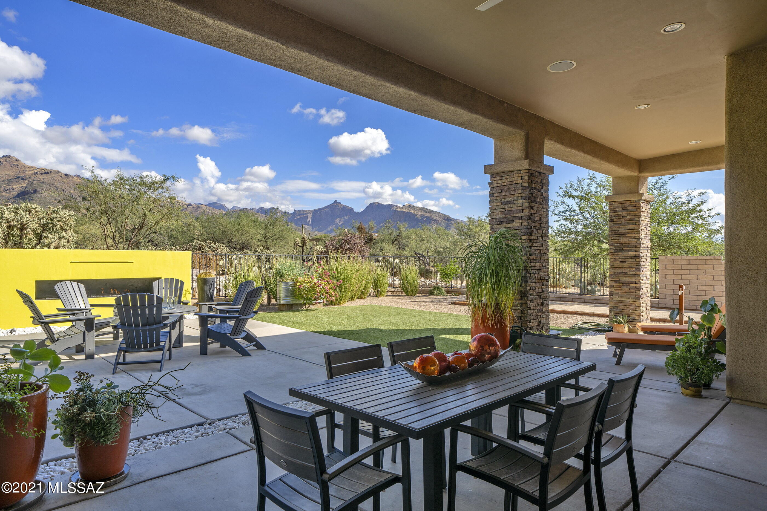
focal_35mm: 21
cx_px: 384
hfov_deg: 81.2
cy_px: 256
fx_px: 447
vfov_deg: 59.5
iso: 100
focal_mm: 21
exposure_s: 1/80
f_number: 9
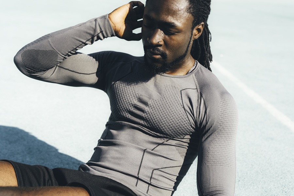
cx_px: 147
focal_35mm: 57
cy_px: 98
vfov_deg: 23.8
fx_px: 465
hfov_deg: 35.1
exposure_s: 1/1000
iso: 500
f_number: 5
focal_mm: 57
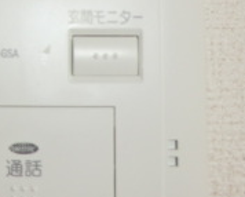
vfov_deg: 17.6
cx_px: -10
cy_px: -25
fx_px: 610
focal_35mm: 84
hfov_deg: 21.7
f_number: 3.2
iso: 100
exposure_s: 1/60
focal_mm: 4.3
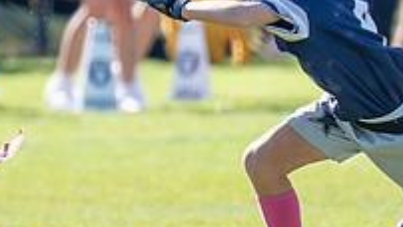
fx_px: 17560
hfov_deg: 1.3
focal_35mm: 1642
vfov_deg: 0.7
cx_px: -228
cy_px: 98
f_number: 2.8
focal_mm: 200
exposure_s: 1/2500
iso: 250
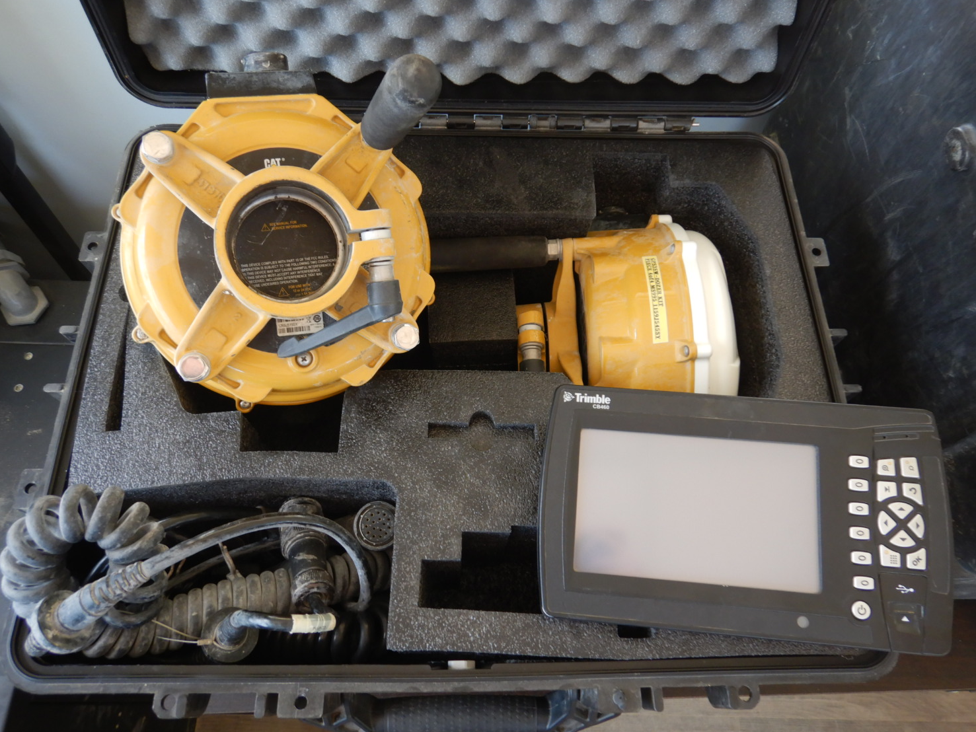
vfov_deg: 53.0
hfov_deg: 67.3
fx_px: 733
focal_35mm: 26
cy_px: 346
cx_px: 493
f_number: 2.8
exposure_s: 1/50
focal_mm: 4.3
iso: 125
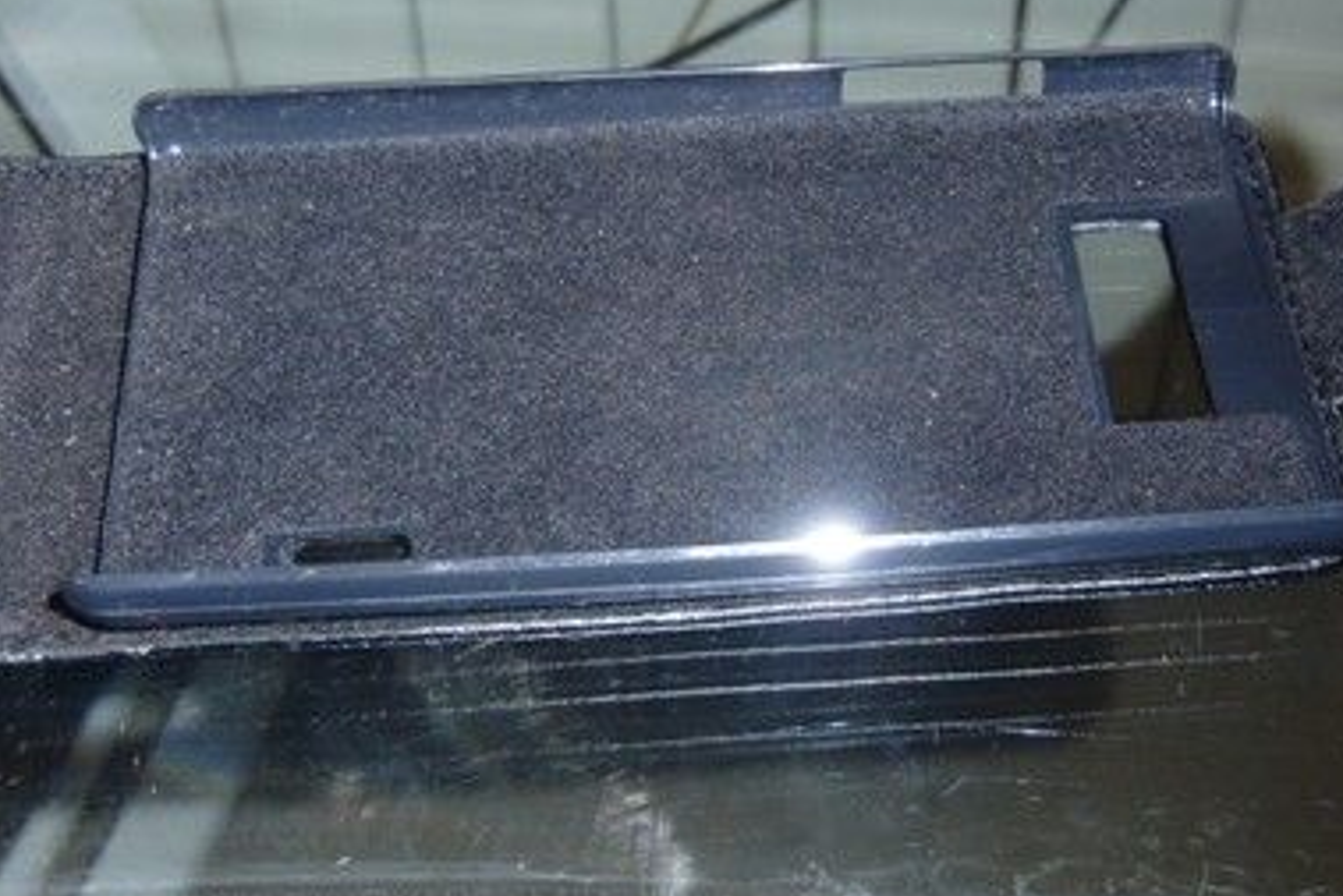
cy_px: 340
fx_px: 2202
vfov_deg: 23.0
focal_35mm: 59
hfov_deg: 33.8
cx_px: 790
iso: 100
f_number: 4
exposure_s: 1/15
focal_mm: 8.4
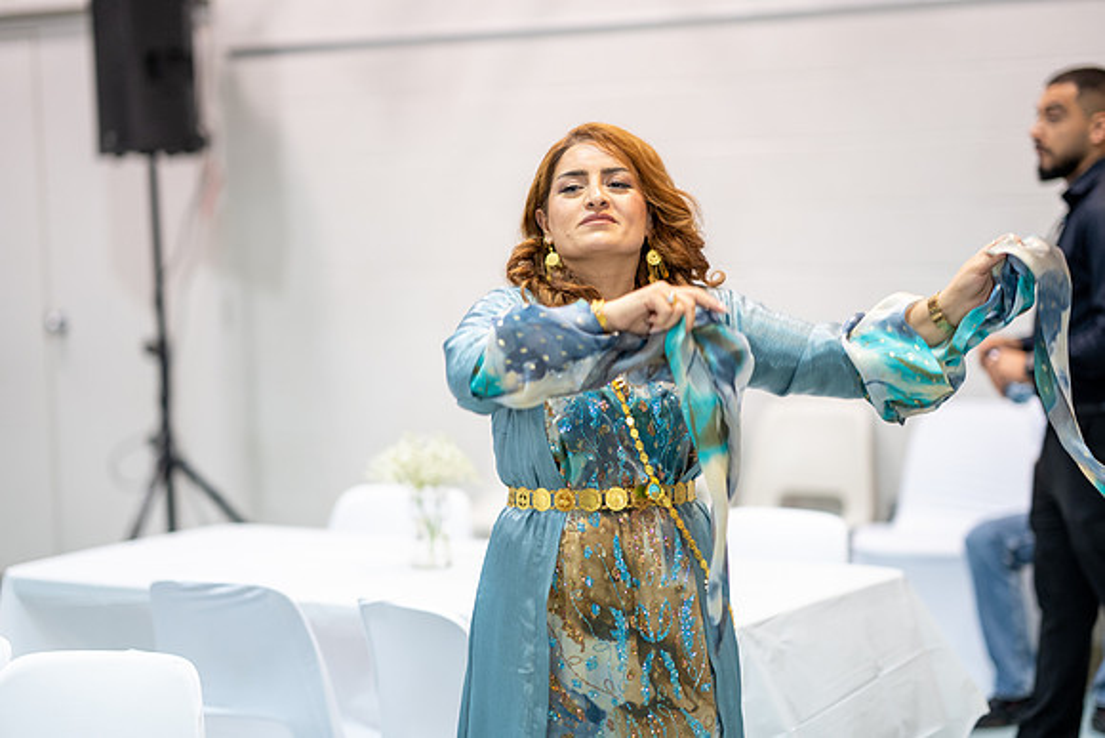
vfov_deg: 16.1
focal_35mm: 85
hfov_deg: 23.9
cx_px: 552
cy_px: 369
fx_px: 2610
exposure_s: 1/200
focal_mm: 85
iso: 640
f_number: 1.4
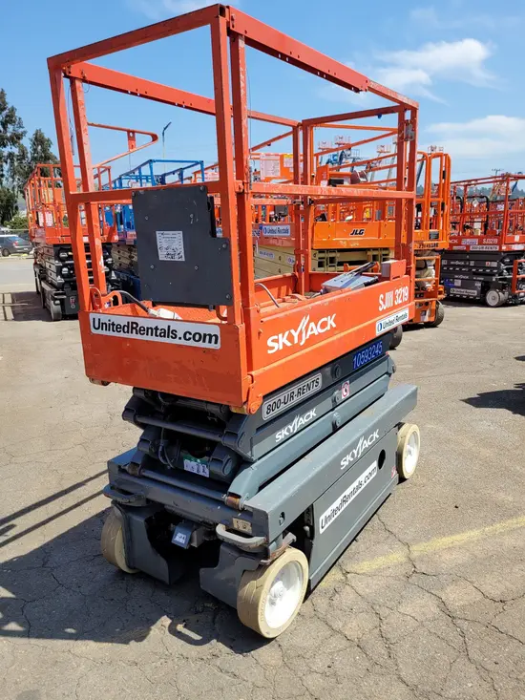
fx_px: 526
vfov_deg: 67.3
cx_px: 262
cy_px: 350
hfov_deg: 53.1
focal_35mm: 26
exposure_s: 1/1834
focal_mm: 5.4
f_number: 1.8
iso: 40
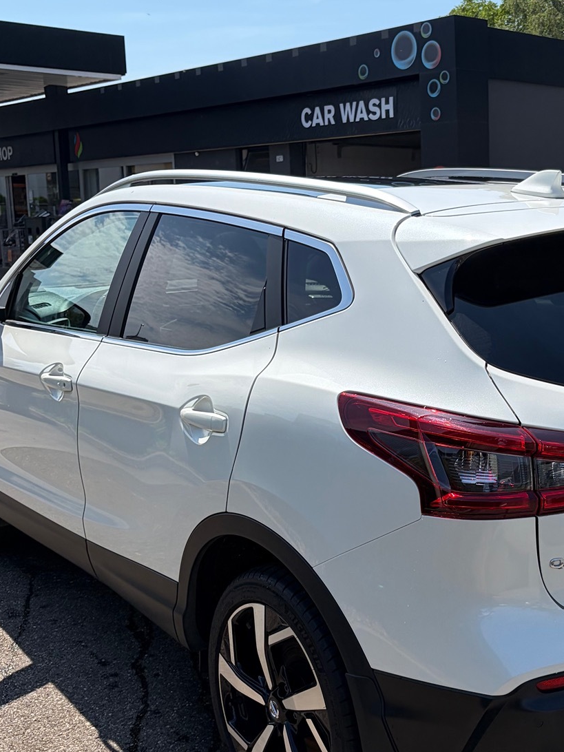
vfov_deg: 39.6
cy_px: 427
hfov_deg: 29.8
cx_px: 419
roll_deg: +0.6
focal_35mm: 48
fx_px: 1043
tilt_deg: -9.2
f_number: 1.6
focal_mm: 5.96
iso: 50
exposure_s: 1/3448
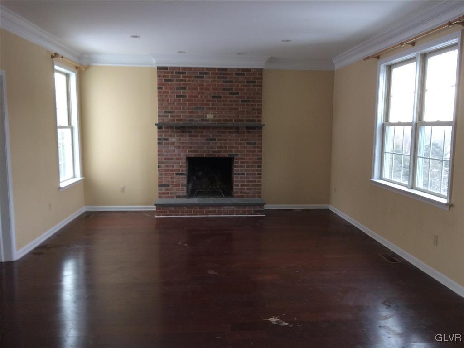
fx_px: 389
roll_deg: -0.6
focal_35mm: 29
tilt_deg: -8.2
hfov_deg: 61.7
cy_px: 174
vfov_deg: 48.2
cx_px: 232
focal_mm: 4.15
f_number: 2.2
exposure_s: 1/30
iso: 100
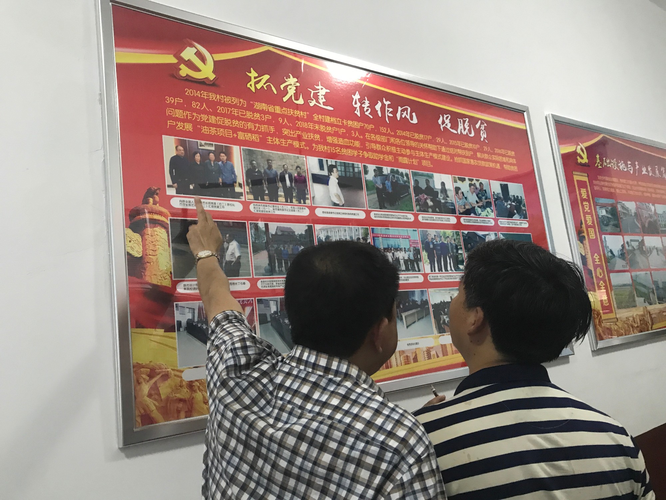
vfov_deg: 49.7
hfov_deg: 63.4
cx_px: 333
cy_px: 250
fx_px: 539
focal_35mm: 28
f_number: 1.8
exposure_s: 1/17
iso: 100
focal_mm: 3.99
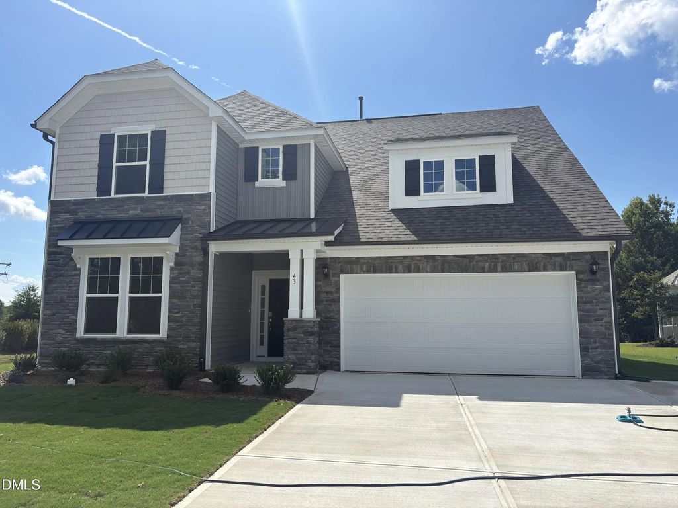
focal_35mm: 26
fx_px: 509
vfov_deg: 53.1
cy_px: 254
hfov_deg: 67.3
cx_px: 339
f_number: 1.6
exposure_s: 1/4950
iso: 50
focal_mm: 5.96
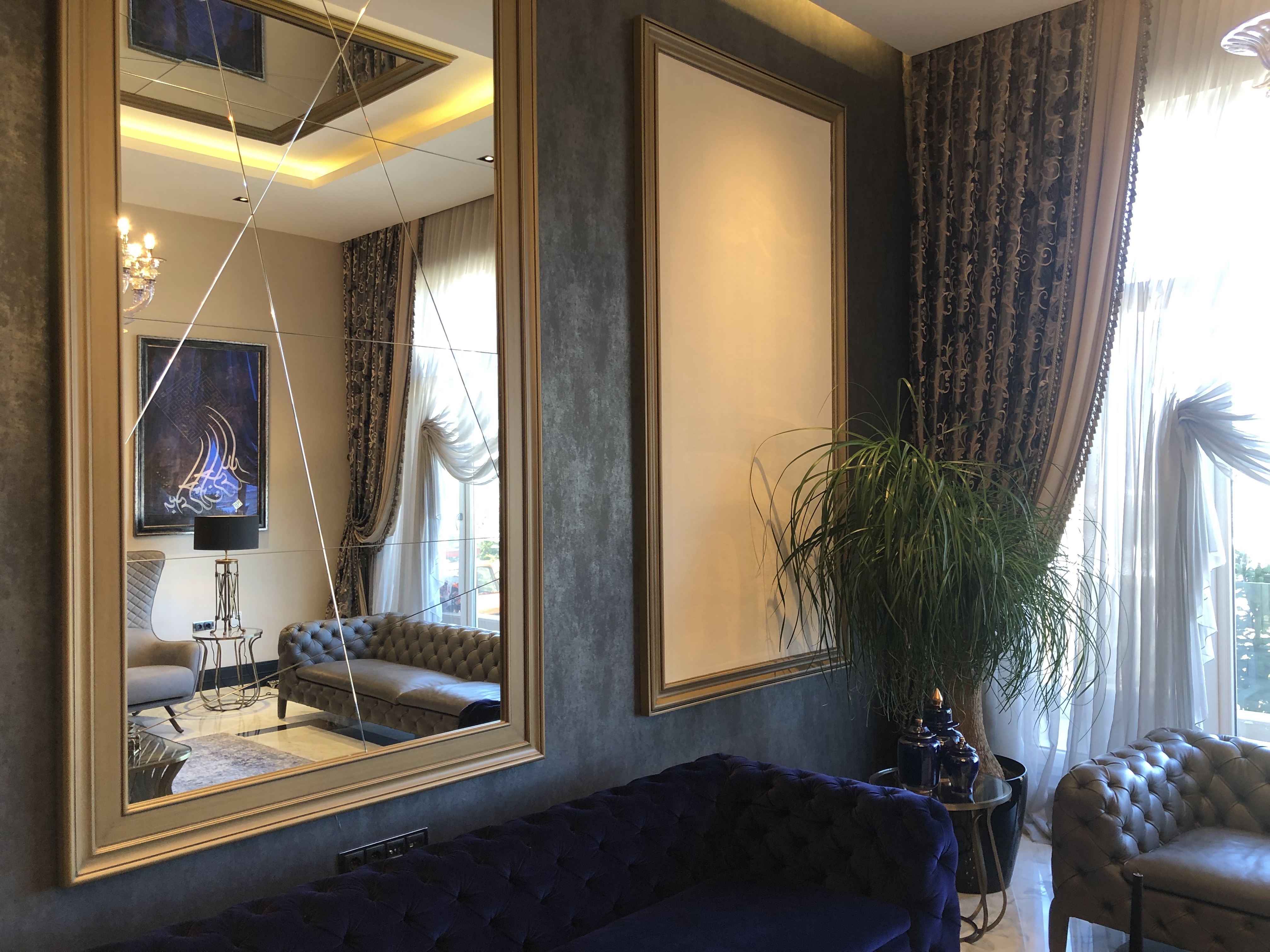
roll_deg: +1.0
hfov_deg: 63.4
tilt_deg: +0.7
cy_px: 476
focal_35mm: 28
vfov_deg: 49.7
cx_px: 635
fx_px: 1027
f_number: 1.8
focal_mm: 4
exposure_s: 1/33
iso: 25
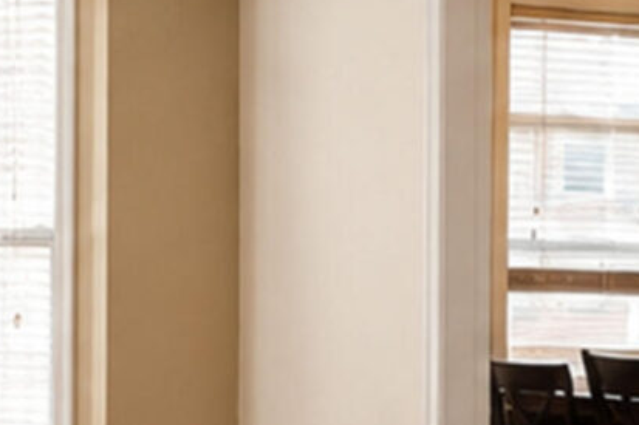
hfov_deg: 21.2
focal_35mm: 93
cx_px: 15
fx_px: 1650
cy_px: 296
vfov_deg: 14.7
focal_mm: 10
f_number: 8
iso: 2000
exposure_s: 1/60
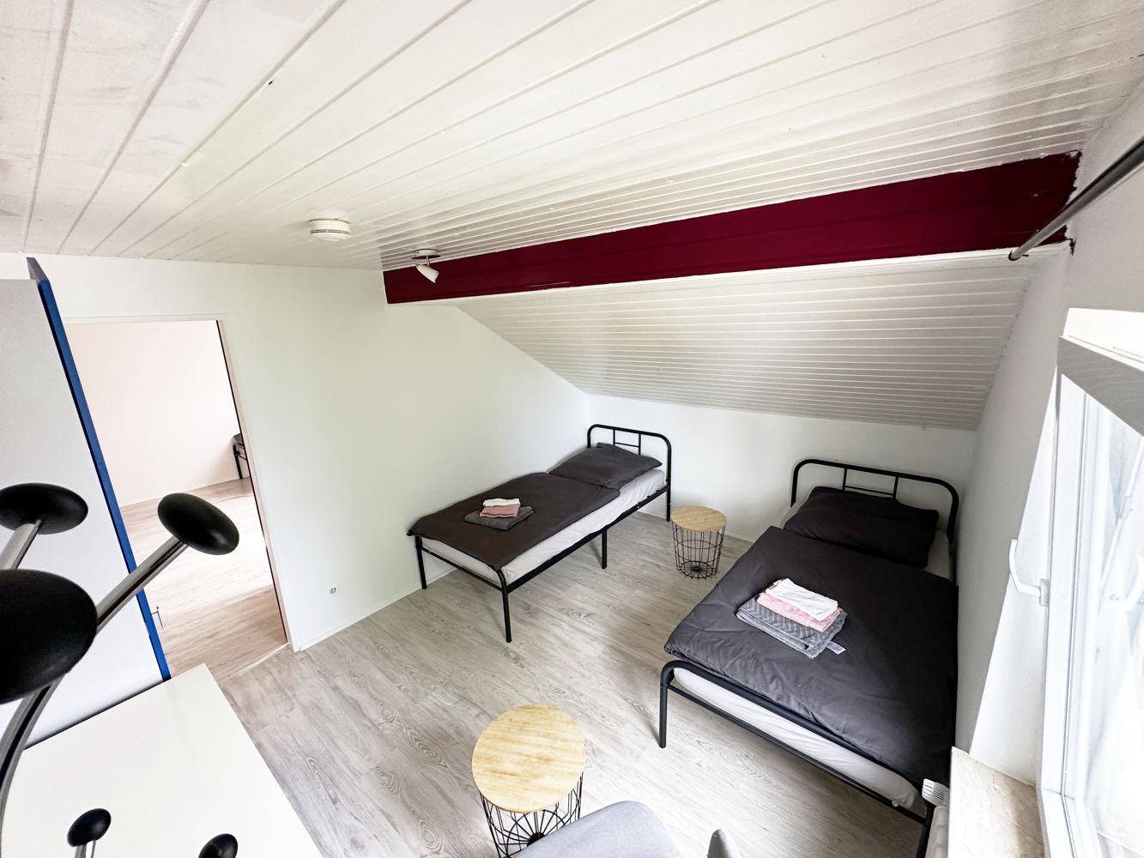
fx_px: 463
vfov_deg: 85.7
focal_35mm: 14
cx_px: 572
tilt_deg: -13.3
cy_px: 429
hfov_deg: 102.1
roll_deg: +2.6
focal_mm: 2.22
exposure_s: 1/99
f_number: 2.2
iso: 200
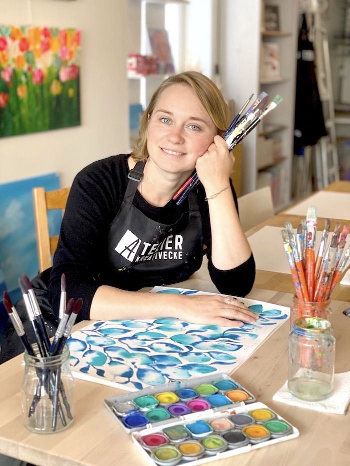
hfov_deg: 28.0
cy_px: 233
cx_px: 175
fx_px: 701
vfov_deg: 36.8
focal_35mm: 52
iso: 125
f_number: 2
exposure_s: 1/100
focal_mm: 6
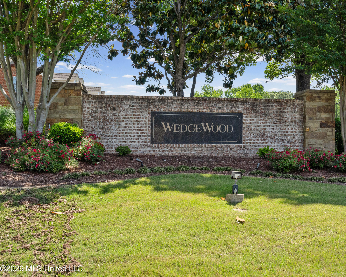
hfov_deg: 46.5
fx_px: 399
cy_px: 140
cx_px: 211
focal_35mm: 39
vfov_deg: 38.2
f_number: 9
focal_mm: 34
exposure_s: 1/800
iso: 800
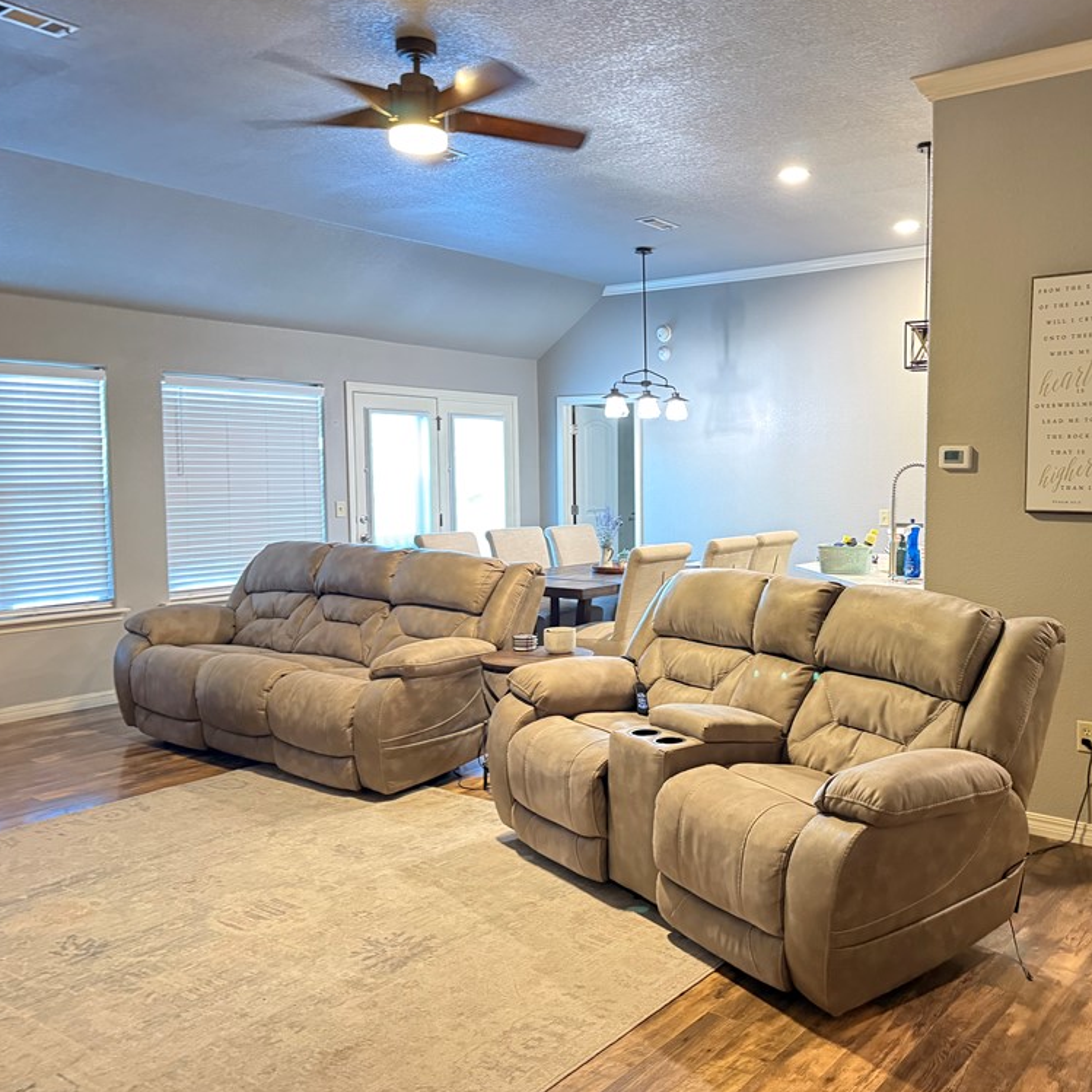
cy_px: 538
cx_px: 723
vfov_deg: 55.6
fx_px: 1035
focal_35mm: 29
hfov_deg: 54.6
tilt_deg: -3.5
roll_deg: +0.6
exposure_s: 1/30
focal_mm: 6.76
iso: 1000
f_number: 1.78
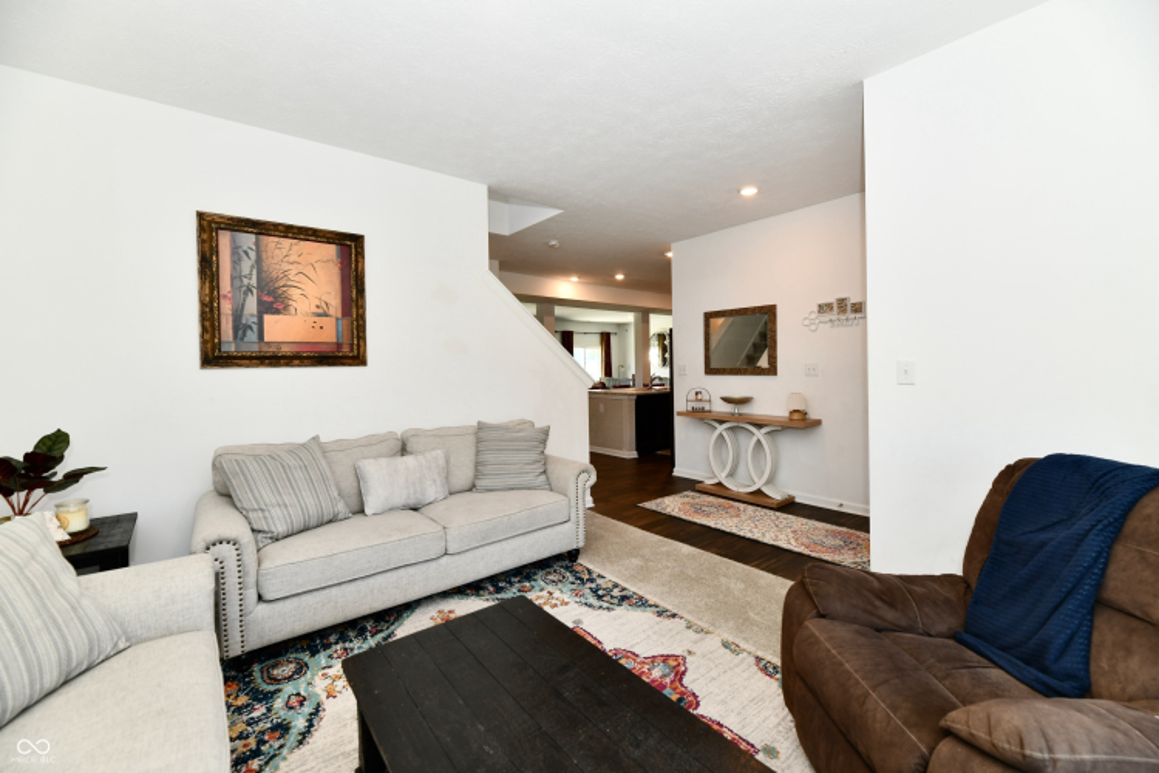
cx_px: 580
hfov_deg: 104.3
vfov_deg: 81.2
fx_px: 451
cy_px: 386
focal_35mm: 14
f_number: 6.3
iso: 640
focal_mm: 14
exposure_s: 1/60
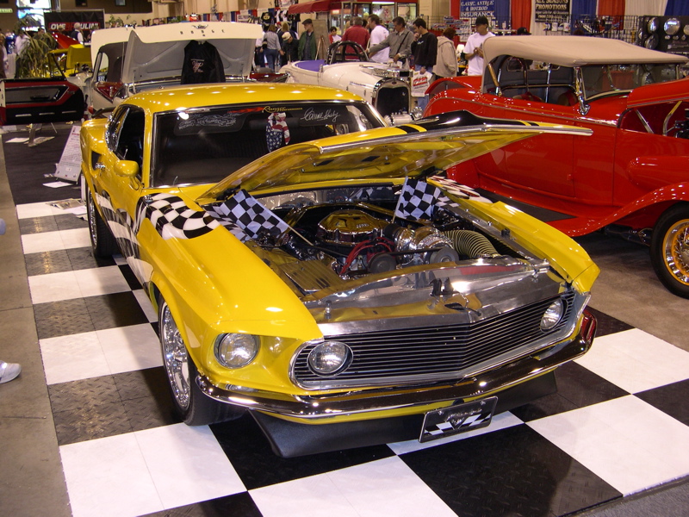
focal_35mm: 38
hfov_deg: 49.0
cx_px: 344
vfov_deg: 37.7
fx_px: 756
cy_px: 258
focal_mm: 8
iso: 100
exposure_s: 1/30
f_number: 2.8
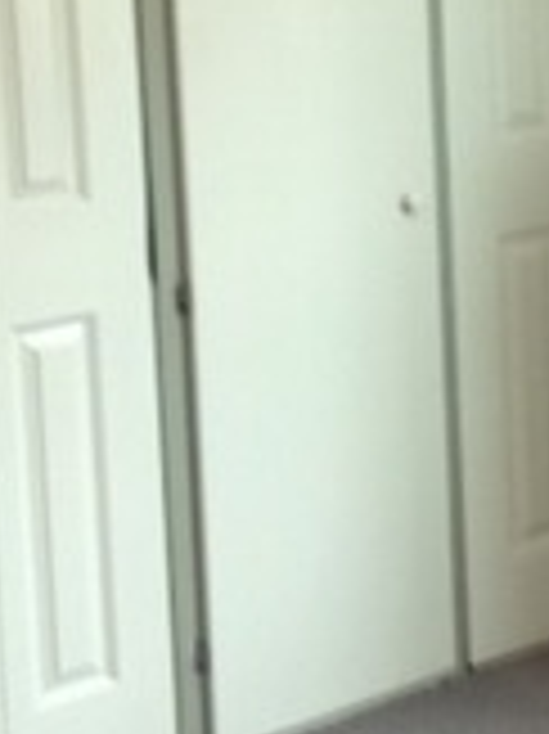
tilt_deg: -5.1
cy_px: 50
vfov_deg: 18.7
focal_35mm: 103
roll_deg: +1.1
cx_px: 565
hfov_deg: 14.1
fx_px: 2181
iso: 100
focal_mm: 4.28
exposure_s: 1/15
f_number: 2.4
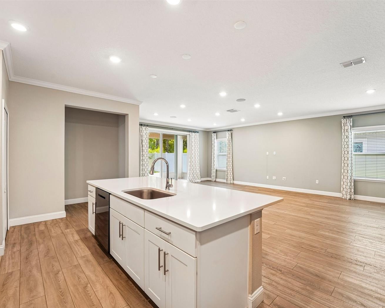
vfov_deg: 80.4
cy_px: 156
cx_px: 202
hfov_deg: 93.0
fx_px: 182
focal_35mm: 16
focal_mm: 14
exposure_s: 1/3.33
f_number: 8
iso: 100
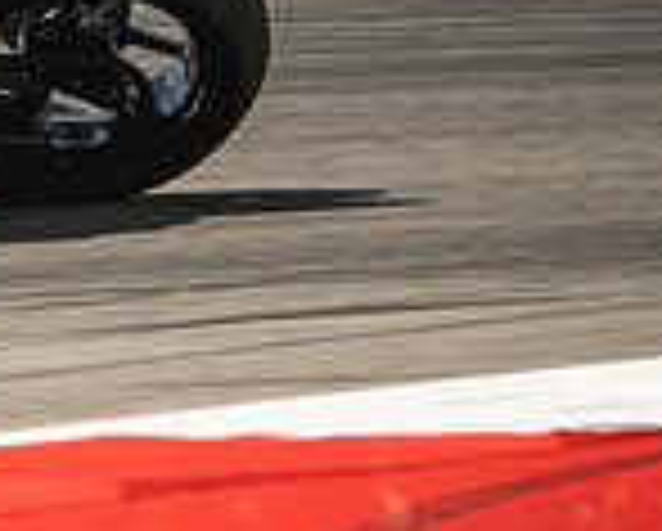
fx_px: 21757
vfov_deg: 1.4
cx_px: -630
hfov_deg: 1.7
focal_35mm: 1109
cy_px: -236
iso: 160
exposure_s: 1/400
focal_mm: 200
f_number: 5
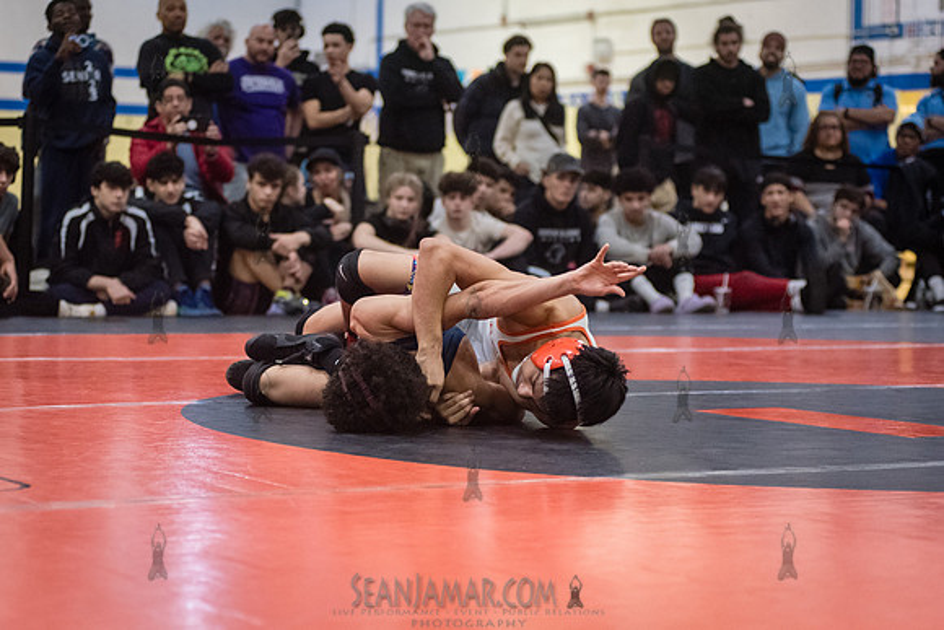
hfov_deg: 22.7
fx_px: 2349
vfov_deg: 15.3
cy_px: 312
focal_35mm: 90
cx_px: 440
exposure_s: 1/500
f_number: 3.2
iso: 8000
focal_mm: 80
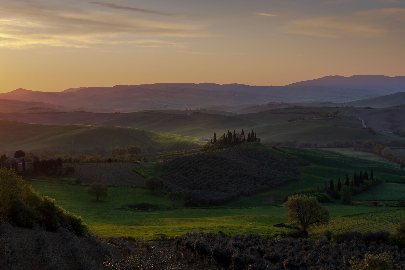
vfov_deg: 24.6
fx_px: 619
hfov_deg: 36.2
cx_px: 202
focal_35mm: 55
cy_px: 135
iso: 100
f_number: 10
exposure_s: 1/30
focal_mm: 55
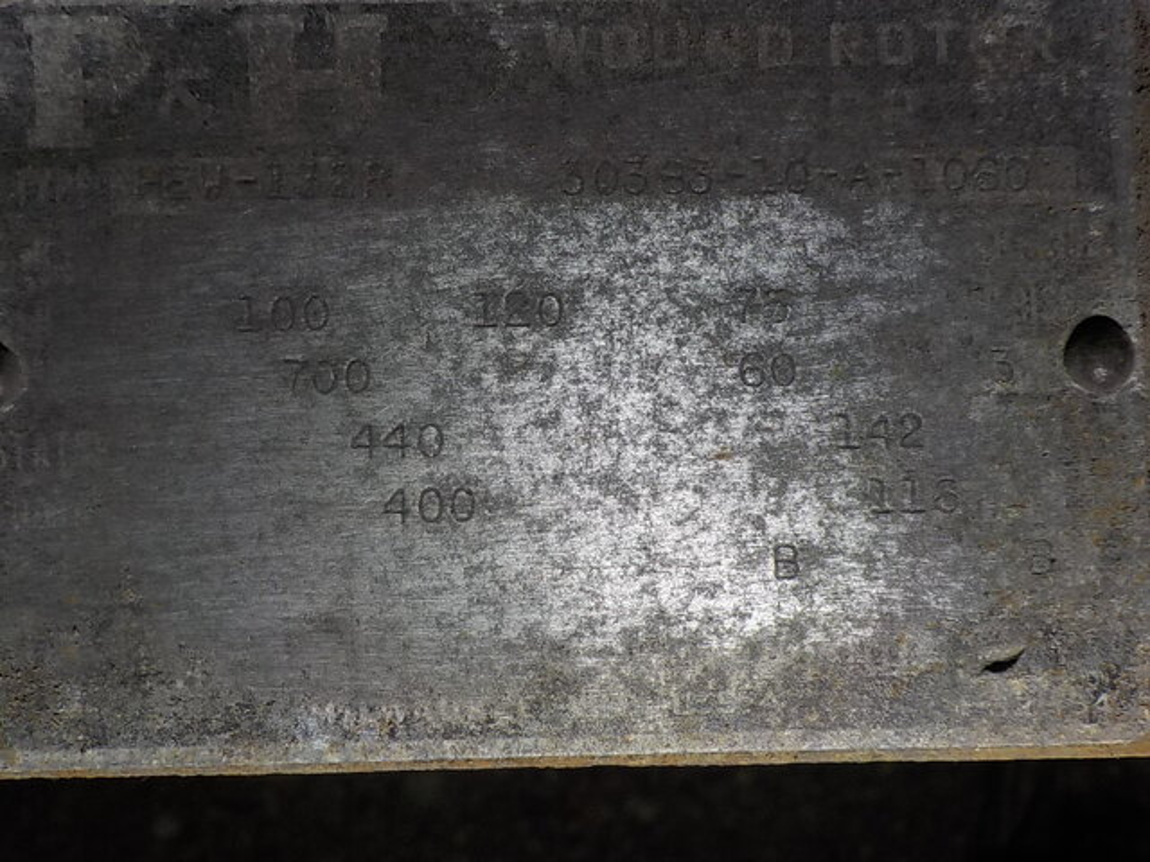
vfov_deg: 46.8
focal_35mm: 30
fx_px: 997
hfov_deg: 60.0
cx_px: 575
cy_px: 431
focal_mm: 4.1
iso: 125
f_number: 3.3
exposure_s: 1/100
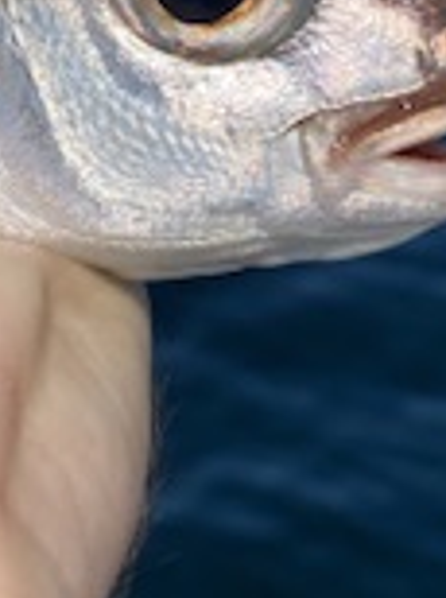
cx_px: 136
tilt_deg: -4.0
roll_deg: +0.8
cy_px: -54
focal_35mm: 78
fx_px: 1344
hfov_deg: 18.8
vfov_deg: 23.6
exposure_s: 1/4808
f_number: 1.8
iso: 32
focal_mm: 4.25
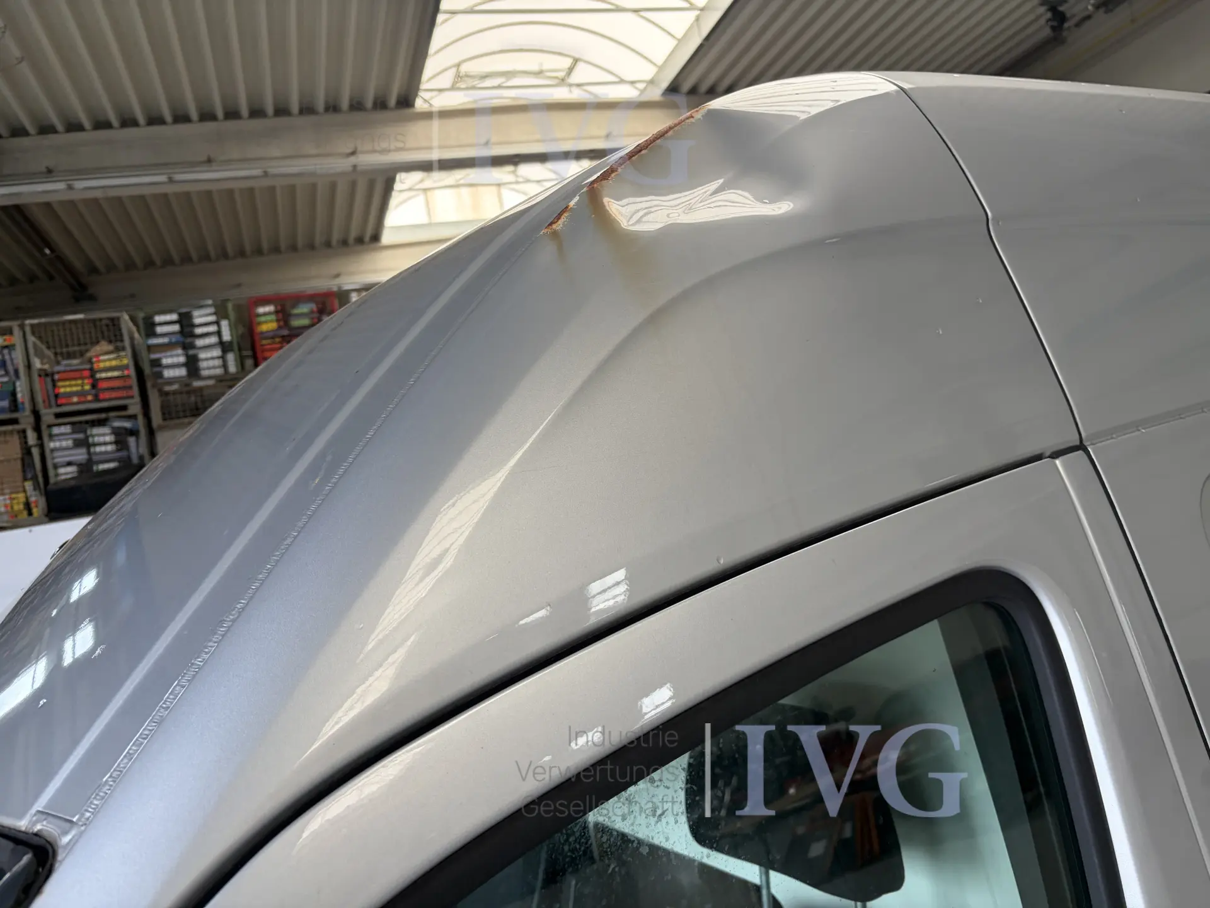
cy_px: 454
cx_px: 605
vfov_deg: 53.1
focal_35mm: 26
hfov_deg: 67.3
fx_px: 909
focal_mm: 5.96
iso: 100
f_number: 1.6
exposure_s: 1/215
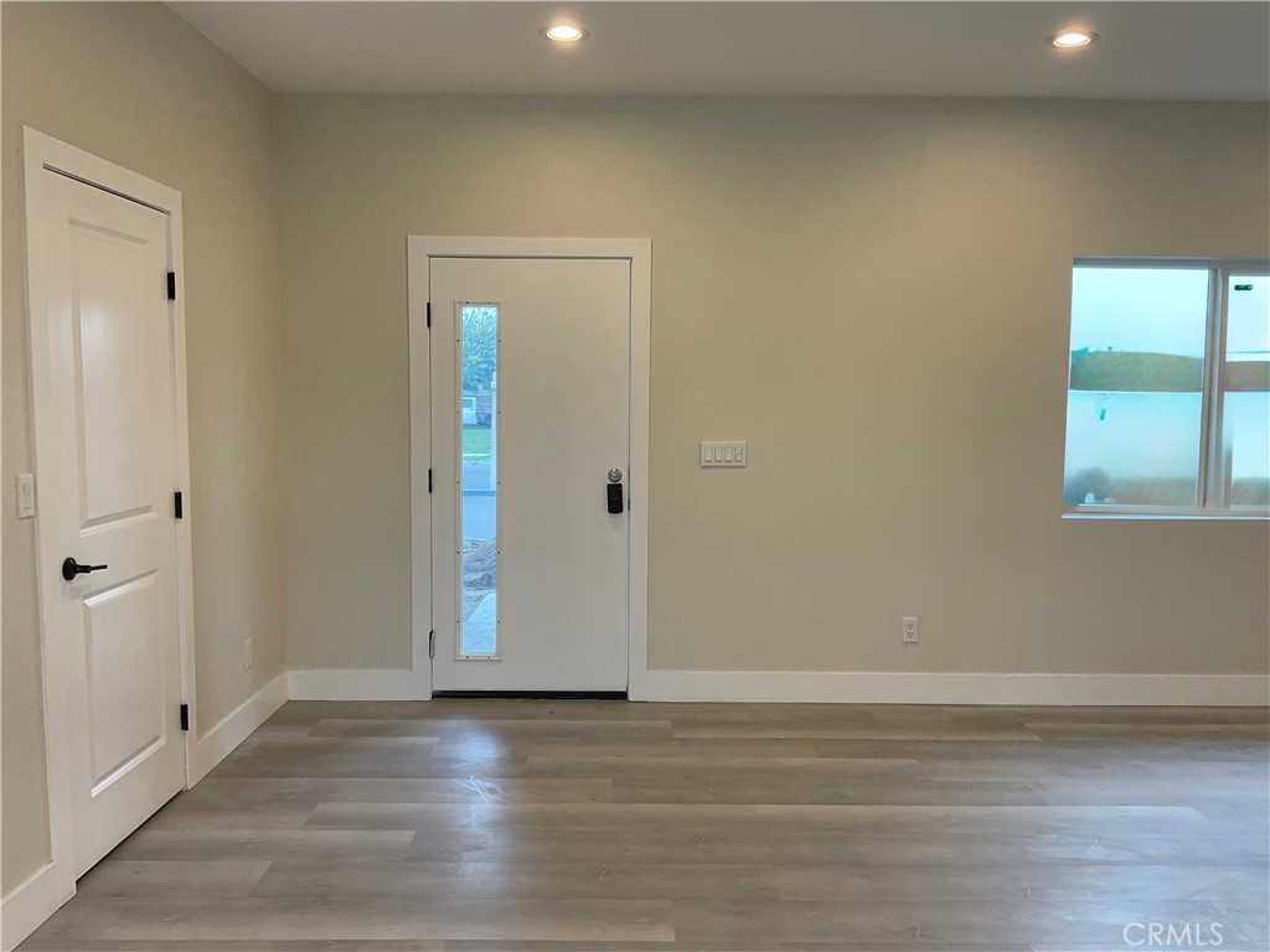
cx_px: 635
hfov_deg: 61.7
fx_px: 1064
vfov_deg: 48.2
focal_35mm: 29
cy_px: 476
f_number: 1.8
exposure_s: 1/120
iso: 50
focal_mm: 3
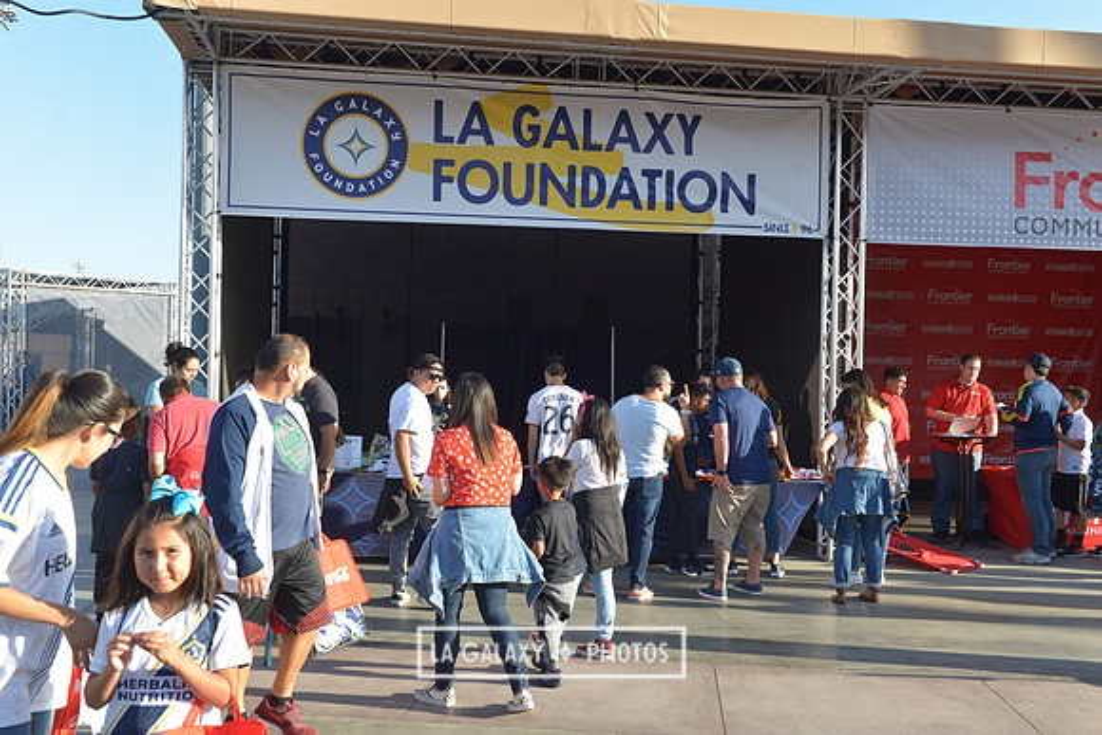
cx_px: 551
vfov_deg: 37.9
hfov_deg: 54.4
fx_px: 1072
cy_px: 368
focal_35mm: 35
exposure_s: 1/320
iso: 400
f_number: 9
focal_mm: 35
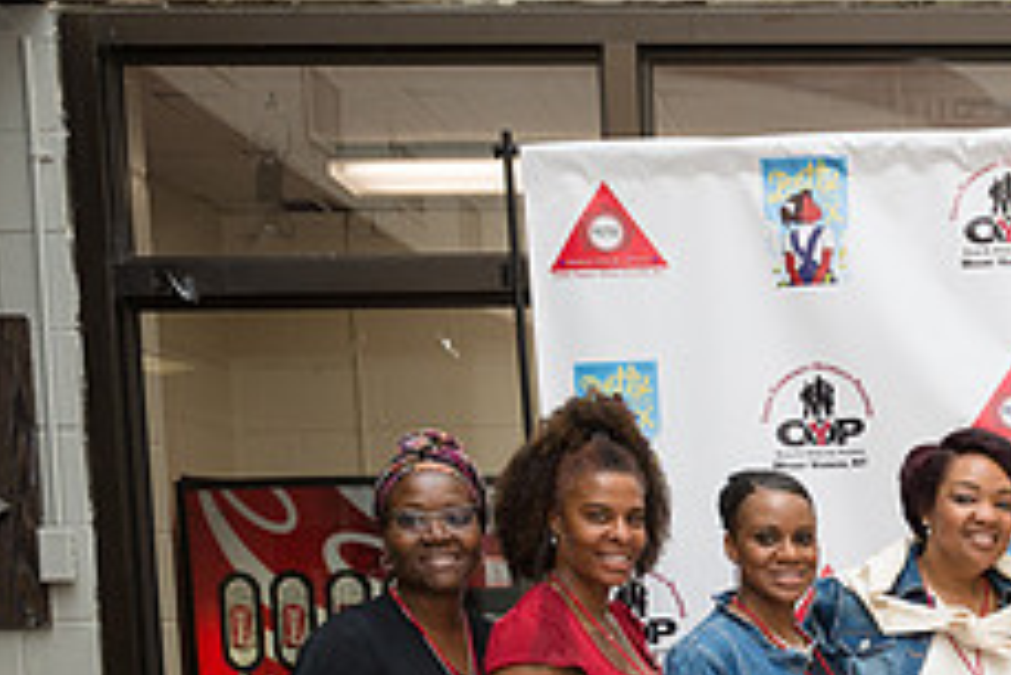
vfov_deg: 18.5
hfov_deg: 26.5
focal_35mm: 70
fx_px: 1967
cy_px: 805
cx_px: 1121
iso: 640
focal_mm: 26
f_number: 4
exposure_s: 1/500
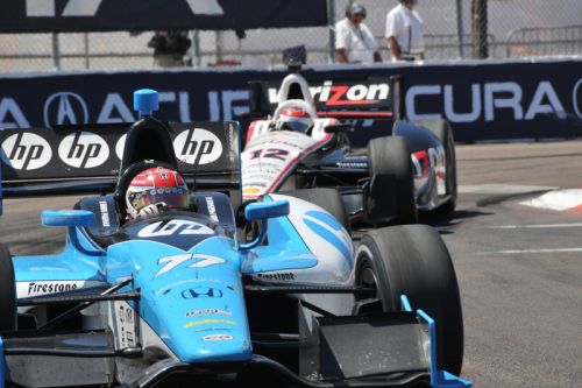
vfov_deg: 4.6
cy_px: 194
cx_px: 291
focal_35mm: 300
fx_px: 4848
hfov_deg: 6.9
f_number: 10
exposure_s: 1/1000
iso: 400
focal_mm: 200
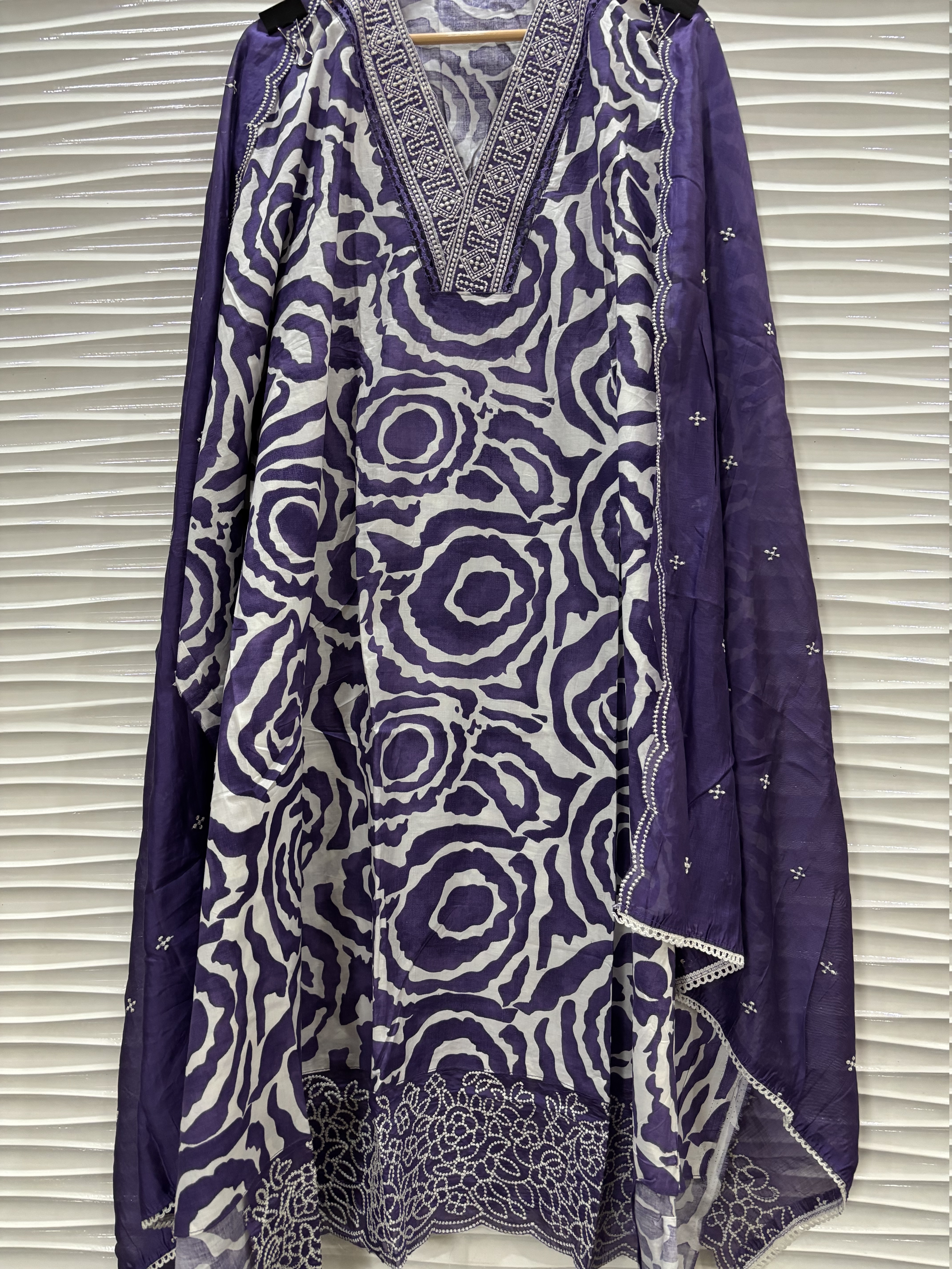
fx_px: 953
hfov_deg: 53.1
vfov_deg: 67.3
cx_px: 476
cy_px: 634
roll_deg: -1.1
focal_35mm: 26
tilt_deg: -2.1
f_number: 1.6
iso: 400
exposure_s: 1/50
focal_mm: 5.96
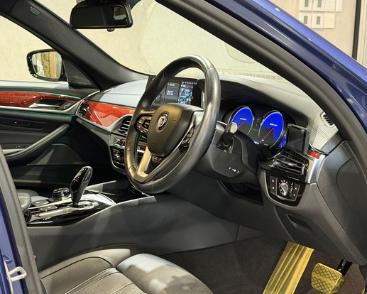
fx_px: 630
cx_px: 170
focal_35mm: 58
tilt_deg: -12.1
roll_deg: -0.4
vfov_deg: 26.2
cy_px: 168
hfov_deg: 32.5
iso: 500
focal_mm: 6.76
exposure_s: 1/30
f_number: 1.78
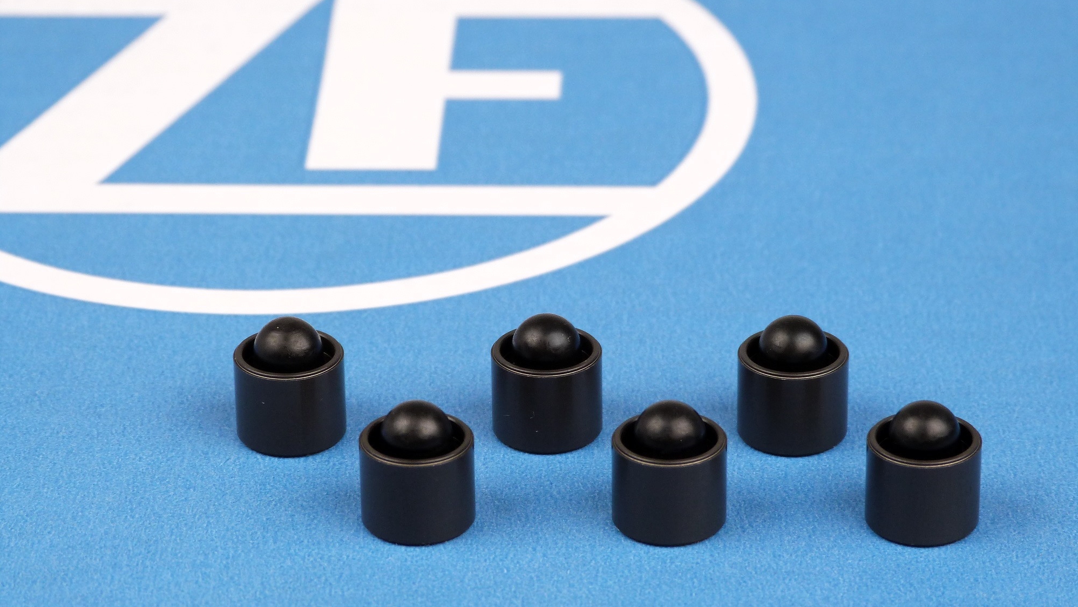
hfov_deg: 14.9
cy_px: 296
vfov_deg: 8.4
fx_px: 4117
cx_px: 539
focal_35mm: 144
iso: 160
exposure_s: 1/80
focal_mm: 23.8
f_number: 3.6
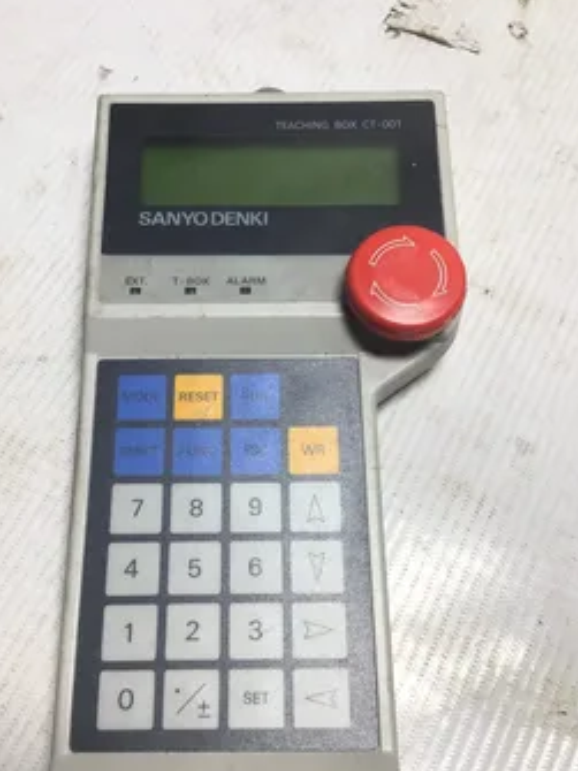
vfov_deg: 50.1
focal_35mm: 37
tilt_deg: -66.9
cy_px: 396
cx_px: 263
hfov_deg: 38.6
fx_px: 824
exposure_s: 1/148
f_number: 2.4
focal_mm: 3.3
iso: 25
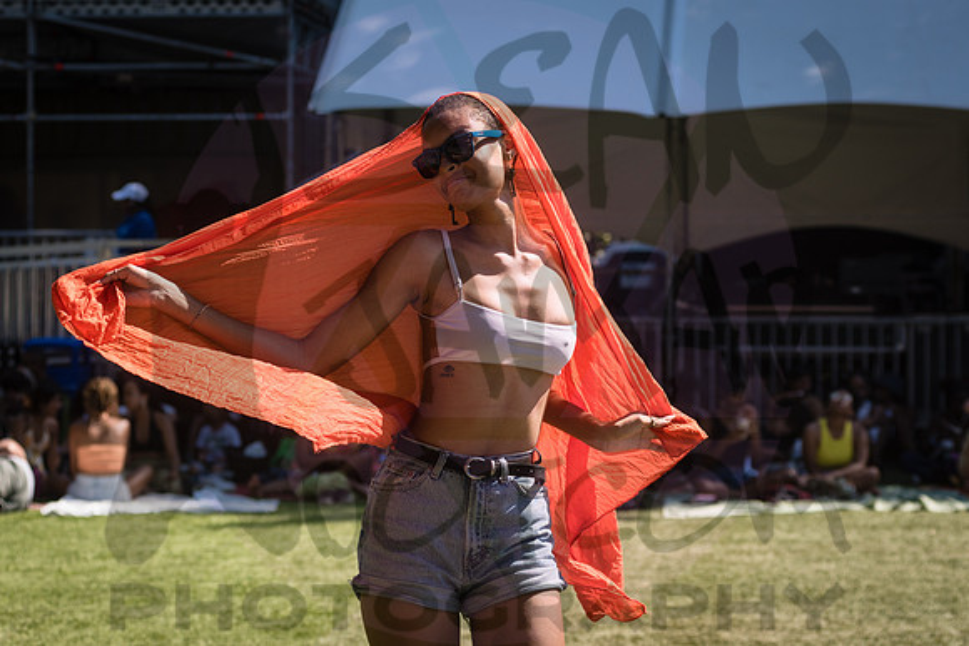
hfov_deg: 20.1
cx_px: 534
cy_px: 322
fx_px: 2737
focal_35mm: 102
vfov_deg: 13.5
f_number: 4
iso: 250
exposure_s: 1/1600
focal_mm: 80
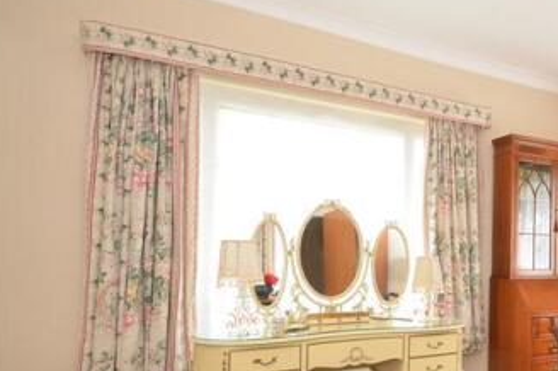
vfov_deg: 43.0
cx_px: 492
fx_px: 465
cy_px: 243
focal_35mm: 30
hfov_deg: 54.8
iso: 200
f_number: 5
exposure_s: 1/20
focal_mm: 10
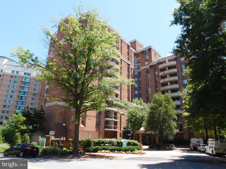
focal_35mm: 25
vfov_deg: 54.9
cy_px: 84
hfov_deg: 69.4
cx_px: 113
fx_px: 163
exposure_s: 1/500
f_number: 3.1
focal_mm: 4.5
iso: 125
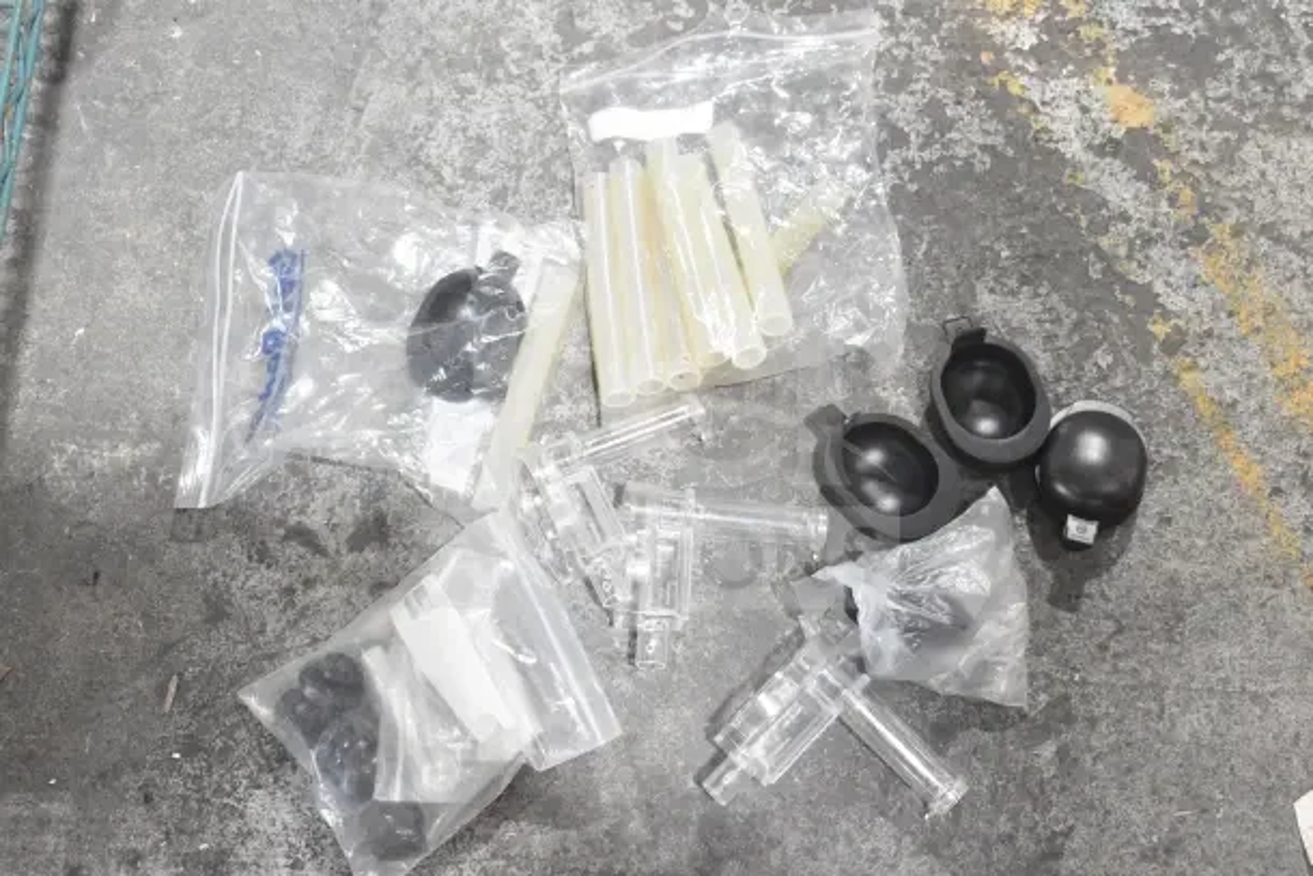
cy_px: 438
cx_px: 656
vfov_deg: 29.0
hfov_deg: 42.3
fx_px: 1696
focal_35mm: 46
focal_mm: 31
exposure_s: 1/160
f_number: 6.3
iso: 6400
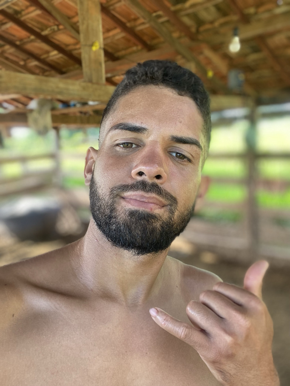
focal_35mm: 30
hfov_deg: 46.8
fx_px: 335
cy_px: 193
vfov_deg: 60.0
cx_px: 145
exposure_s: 1/113
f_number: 2.2
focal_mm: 2.71
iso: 100
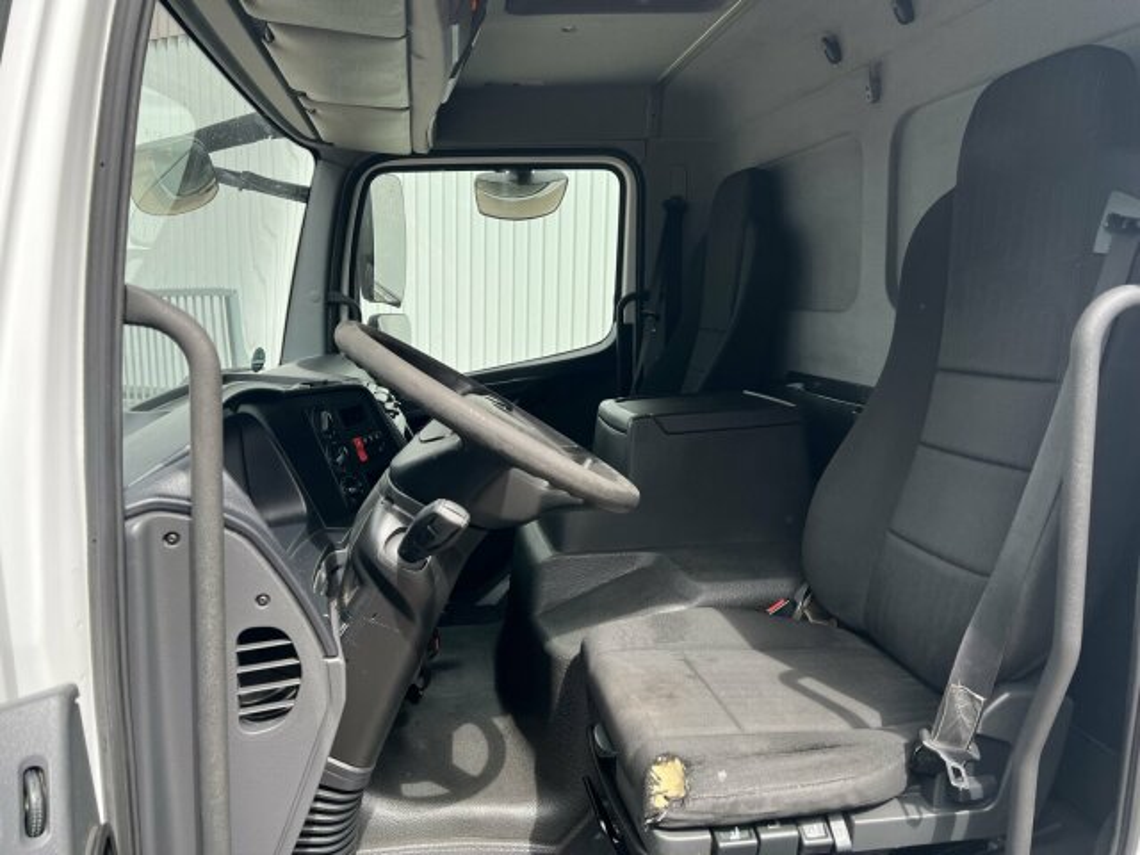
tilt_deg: -5.0
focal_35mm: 26
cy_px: 428
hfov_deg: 67.3
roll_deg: -1.0
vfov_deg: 53.1
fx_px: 856
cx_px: 570
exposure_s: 1/814
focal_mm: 5.7
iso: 50
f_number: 1.5
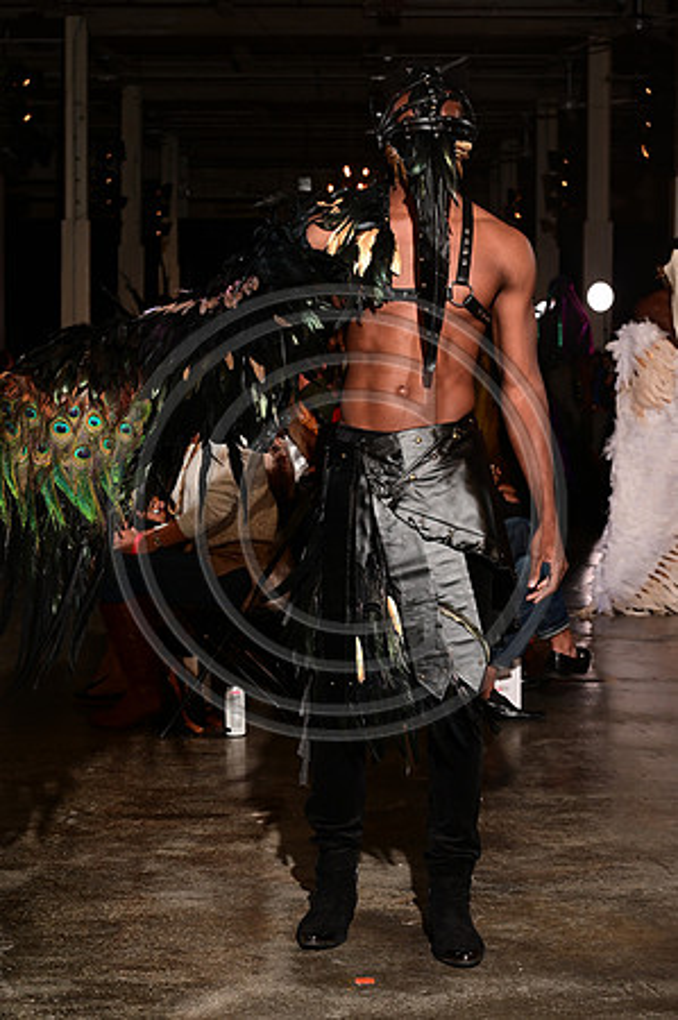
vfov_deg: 26.0
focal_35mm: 78
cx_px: 339
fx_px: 2208
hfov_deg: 17.5
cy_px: 510
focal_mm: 78
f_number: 9
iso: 1000
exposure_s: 1/125
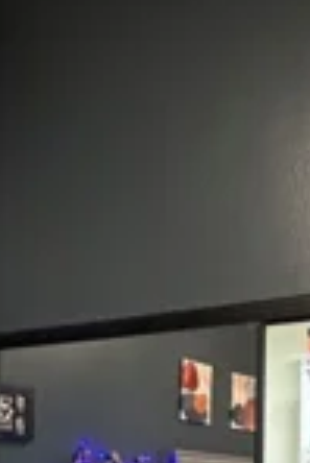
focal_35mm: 55
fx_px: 709
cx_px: 354
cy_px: 476
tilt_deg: +2.1
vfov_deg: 32.9
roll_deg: -2.1
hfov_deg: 23.0
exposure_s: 1/60
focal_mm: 2.22
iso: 500
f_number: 2.2
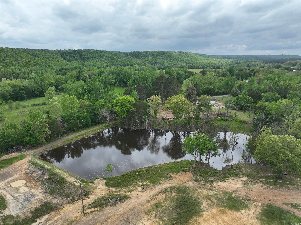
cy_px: 112
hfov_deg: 71.6
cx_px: 150
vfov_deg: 56.8
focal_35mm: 24
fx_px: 209
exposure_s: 1/2000
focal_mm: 12.29
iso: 200
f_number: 2.8
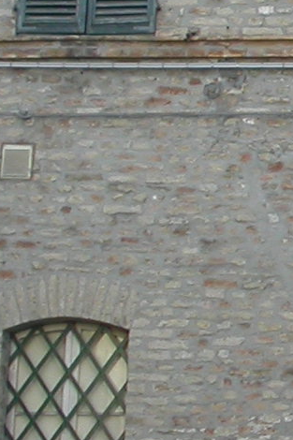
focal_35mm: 191
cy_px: 74
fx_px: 2333
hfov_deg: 6.7
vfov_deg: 10.7
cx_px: 752
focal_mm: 7.85
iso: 100
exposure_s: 1/153
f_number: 4.7
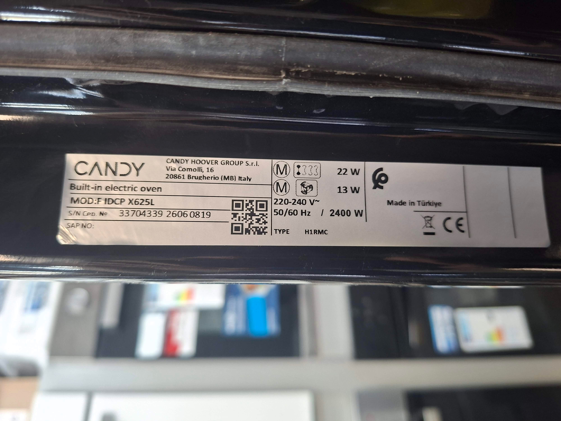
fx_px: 373
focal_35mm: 23
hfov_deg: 73.9
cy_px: 210
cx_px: 280
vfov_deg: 58.9
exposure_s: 1/50
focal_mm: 5.54
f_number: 1.8
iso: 320
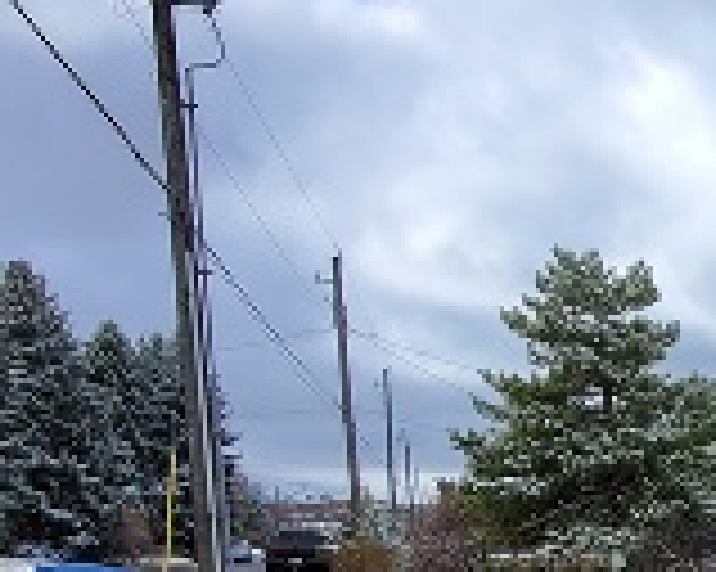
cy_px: 640
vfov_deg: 27.0
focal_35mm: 51
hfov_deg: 28.4
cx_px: 986
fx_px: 1080
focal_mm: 1.8
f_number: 2.2
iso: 50
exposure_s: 1/1618
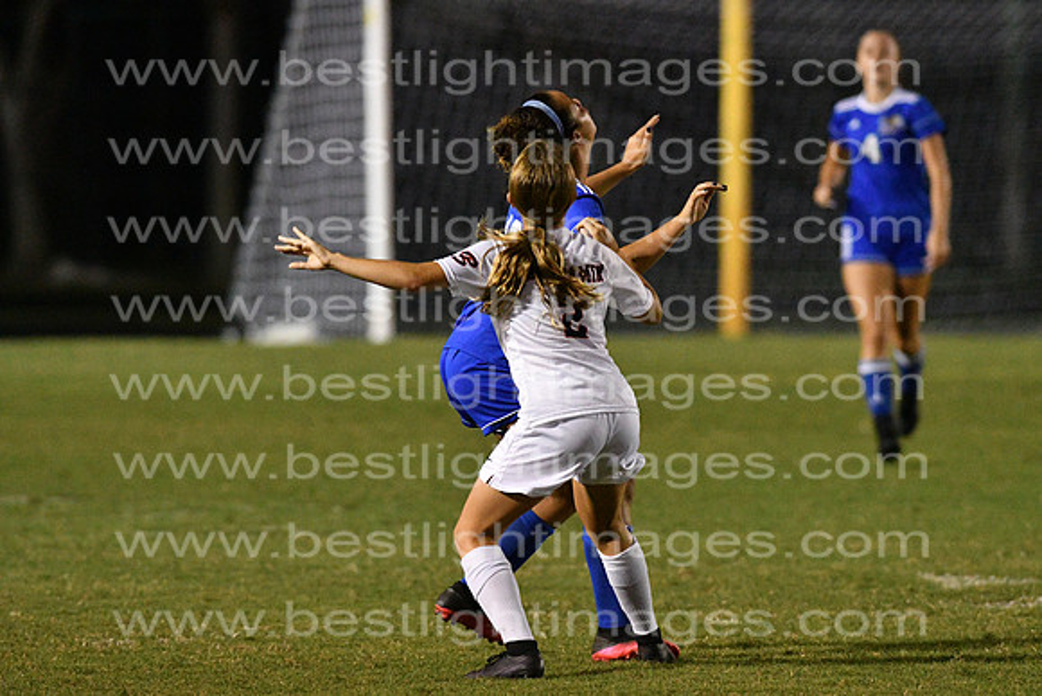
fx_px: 13027
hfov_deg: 4.6
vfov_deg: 3.1
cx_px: 521
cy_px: 348
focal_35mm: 450
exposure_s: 1/640
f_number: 3.5
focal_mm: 300
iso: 10000
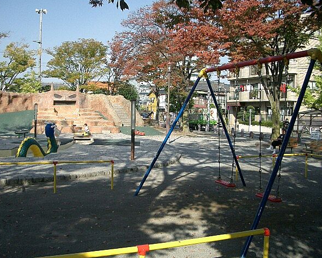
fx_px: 353
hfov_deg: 49.0
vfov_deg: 40.1
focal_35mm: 37
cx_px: 149
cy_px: 128
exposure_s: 1/640
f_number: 2.6
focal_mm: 5.8
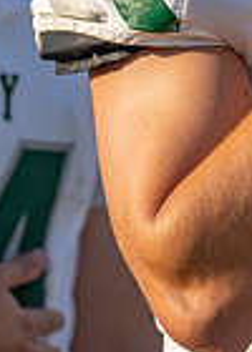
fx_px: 7004
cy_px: -143
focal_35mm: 699
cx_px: 303
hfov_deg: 2.1
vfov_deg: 2.9
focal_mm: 148
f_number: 2.8
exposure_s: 1/1600
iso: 100
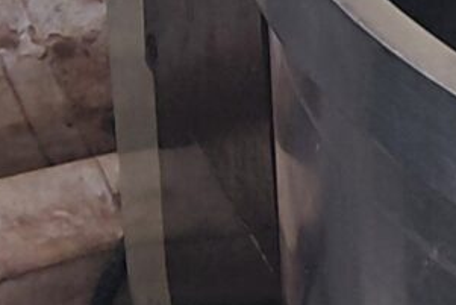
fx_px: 2801
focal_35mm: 221
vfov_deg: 6.2
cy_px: -53
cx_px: 1129
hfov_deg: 8.4
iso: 50
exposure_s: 1/843
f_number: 1.8
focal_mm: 4.69
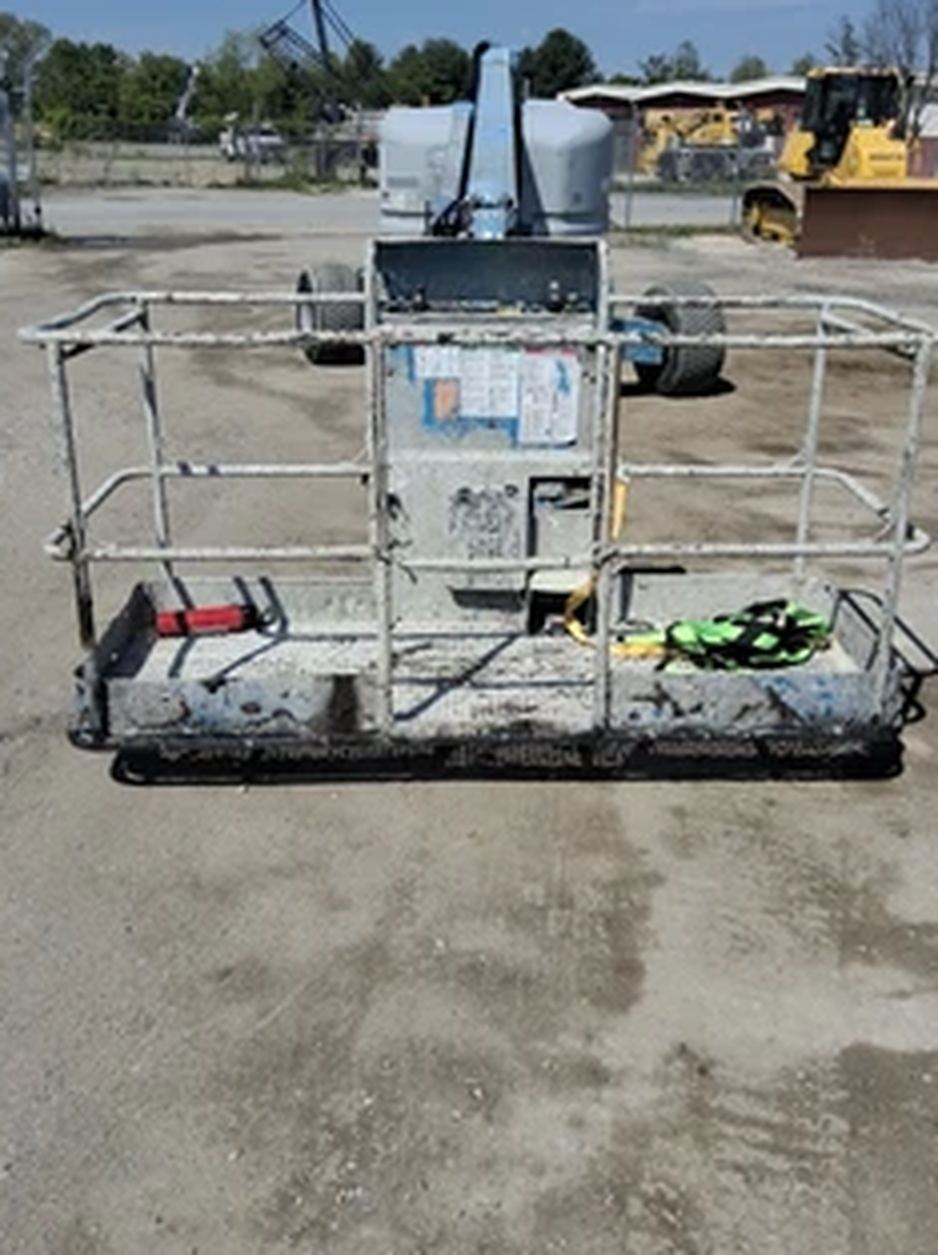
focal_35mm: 32
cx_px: 513
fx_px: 1159
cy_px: 605
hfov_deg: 44.0
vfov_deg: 56.9
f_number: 2
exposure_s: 1/2146
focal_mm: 3.08
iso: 50
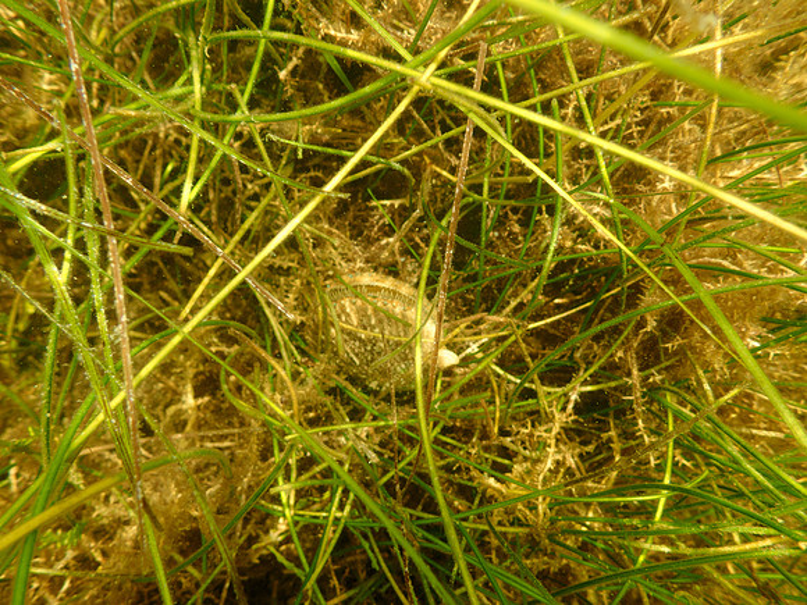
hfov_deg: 69.4
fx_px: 583
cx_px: 404
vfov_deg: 54.9
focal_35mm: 25
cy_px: 302
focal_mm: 4.5
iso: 100
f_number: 2.8
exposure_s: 1/160
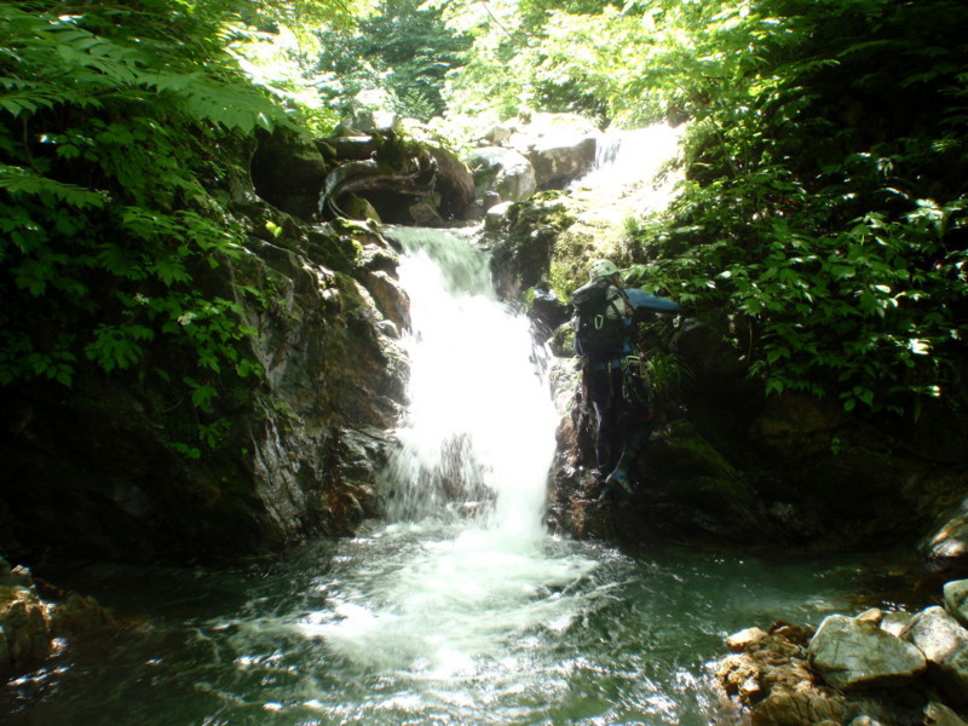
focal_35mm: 28
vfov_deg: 49.7
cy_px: 363
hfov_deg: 63.4
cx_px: 484
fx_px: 783
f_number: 3.5
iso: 64
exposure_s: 1/40
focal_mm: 5
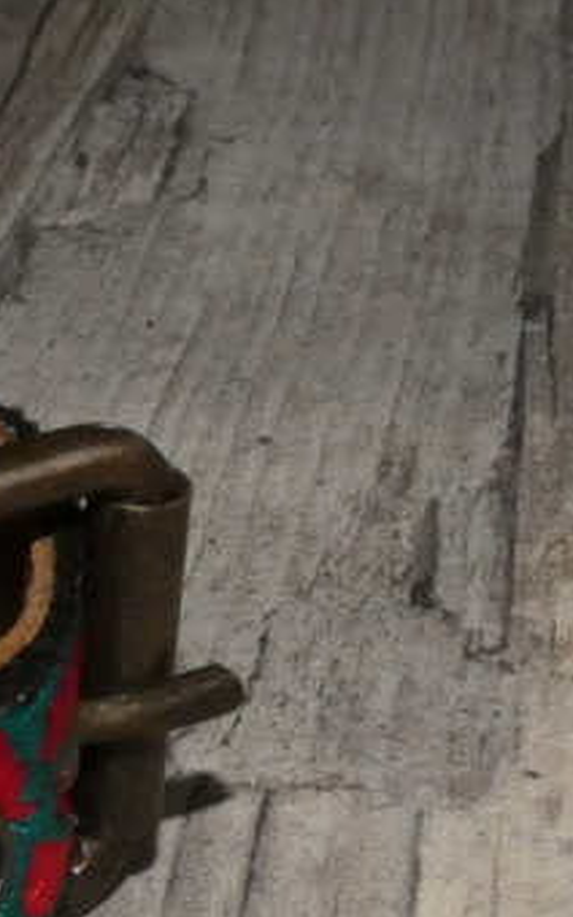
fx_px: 2248
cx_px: -462
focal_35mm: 90
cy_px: 695
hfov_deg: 13.1
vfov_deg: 22.8
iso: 800
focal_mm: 6.5
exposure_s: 1/60
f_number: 3.5
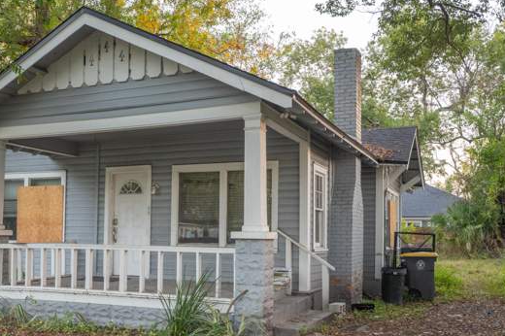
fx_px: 561
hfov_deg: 48.2
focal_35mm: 40
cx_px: 198
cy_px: 221
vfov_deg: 33.1
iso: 640
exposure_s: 1/60
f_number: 2.8
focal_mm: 26
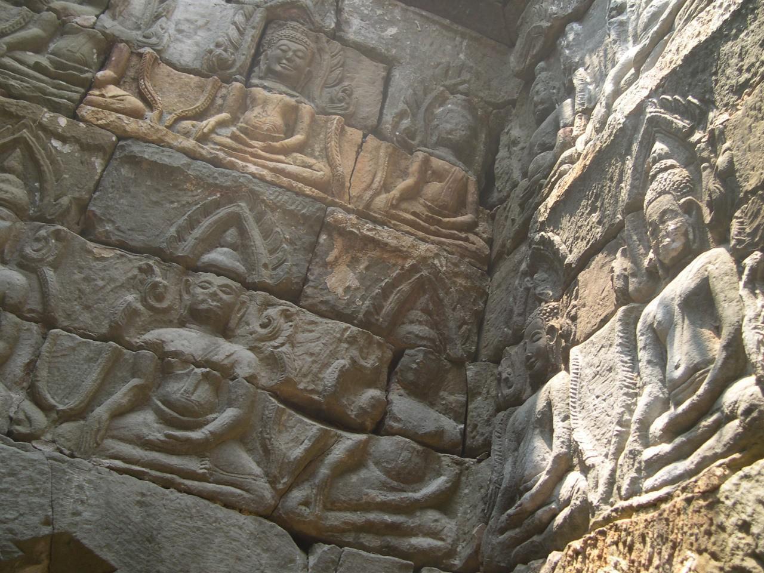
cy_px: 286
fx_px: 839
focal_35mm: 38
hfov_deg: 49.0
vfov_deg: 37.7
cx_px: 382
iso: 100
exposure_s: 1/205
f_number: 2.8
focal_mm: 8
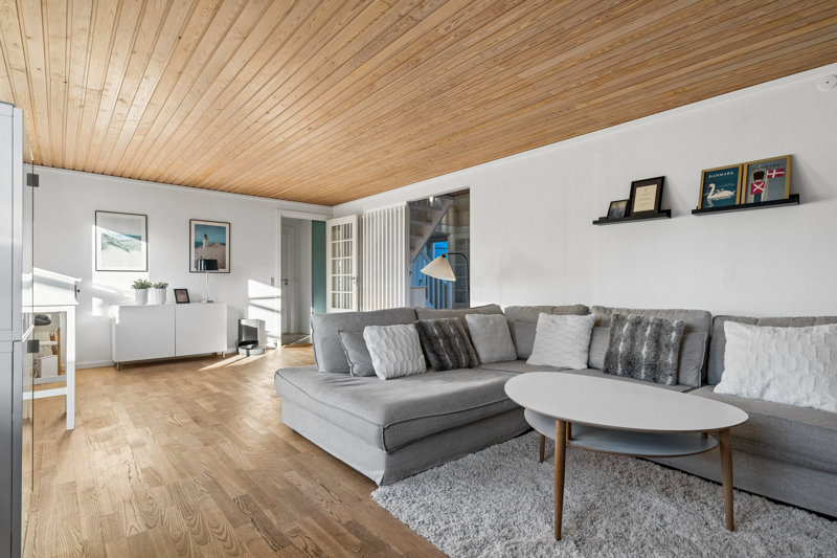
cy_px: 279
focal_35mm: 17
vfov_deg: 70.4
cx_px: 418
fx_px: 395
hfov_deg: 93.3
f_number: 6.3
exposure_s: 1/50
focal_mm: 17
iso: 400
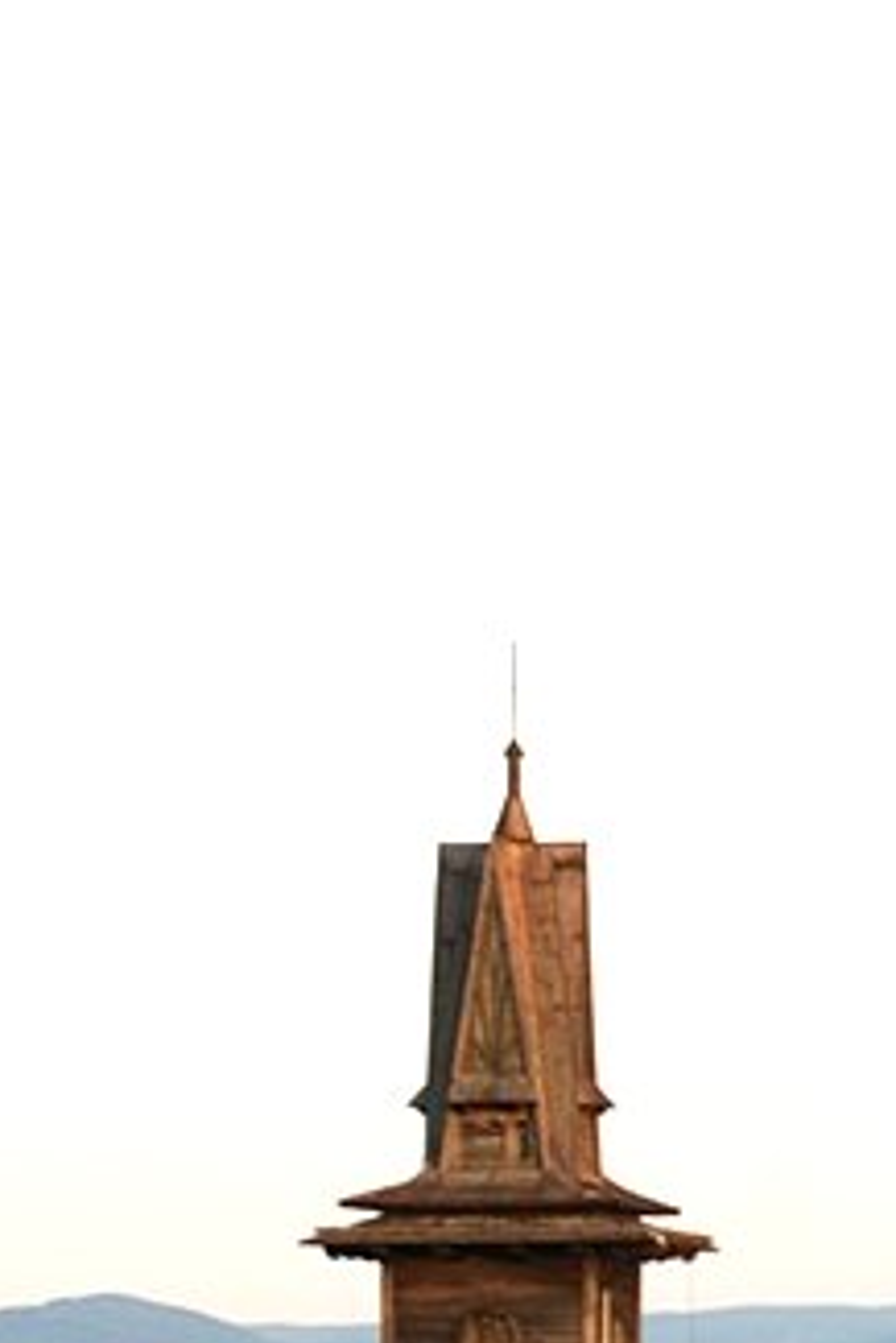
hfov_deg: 6.6
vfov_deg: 9.9
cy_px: 1004
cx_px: 1086
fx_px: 7756
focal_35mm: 208
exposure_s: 1/100
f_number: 7.1
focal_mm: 50
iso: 100
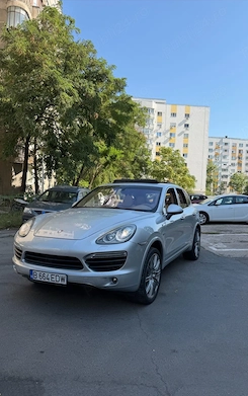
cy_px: 202
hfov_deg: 47.6
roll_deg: -2.4
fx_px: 281
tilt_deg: -1.0
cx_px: 136
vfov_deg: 70.4
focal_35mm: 26
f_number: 1.78
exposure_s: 1/2299
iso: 80
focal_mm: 6.76
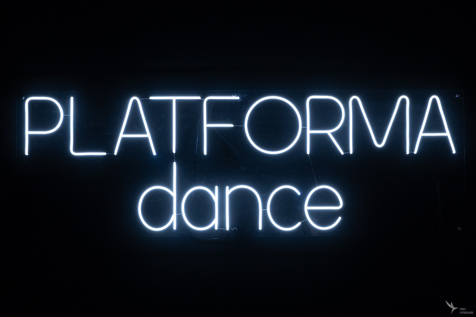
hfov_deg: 22.4
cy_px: 170
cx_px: 248
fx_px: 1202
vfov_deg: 15.0
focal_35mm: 91
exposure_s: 1/125
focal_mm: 55
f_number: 4.5
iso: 400
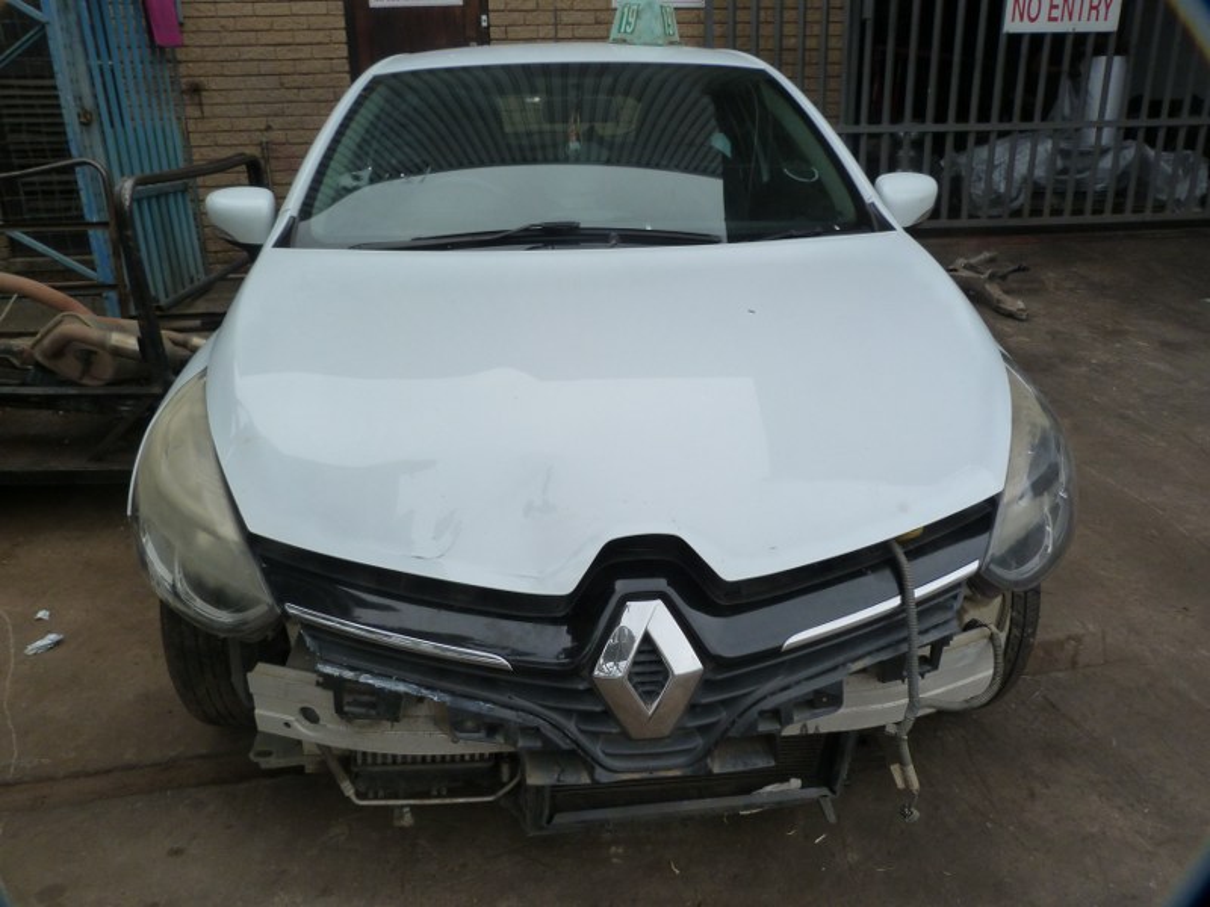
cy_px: 454
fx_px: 874
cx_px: 605
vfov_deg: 54.9
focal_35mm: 25
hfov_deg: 69.4
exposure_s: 1/250
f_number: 5
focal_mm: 4.5
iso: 125
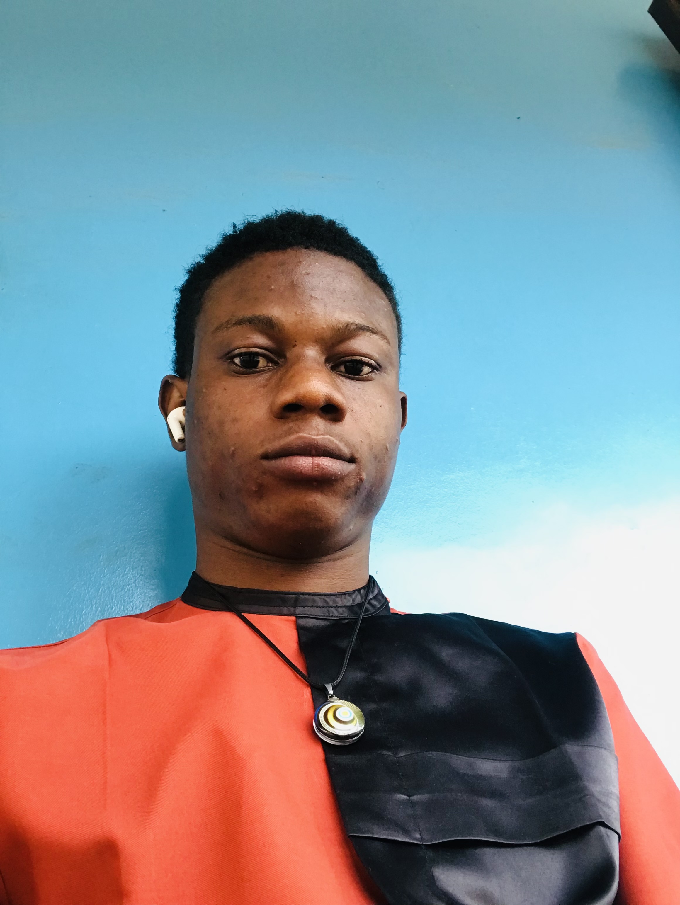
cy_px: 452
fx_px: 837
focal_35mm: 32
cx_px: 340
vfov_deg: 56.8
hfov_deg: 44.2
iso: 50
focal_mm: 2.87
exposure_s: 1/33
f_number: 2.2
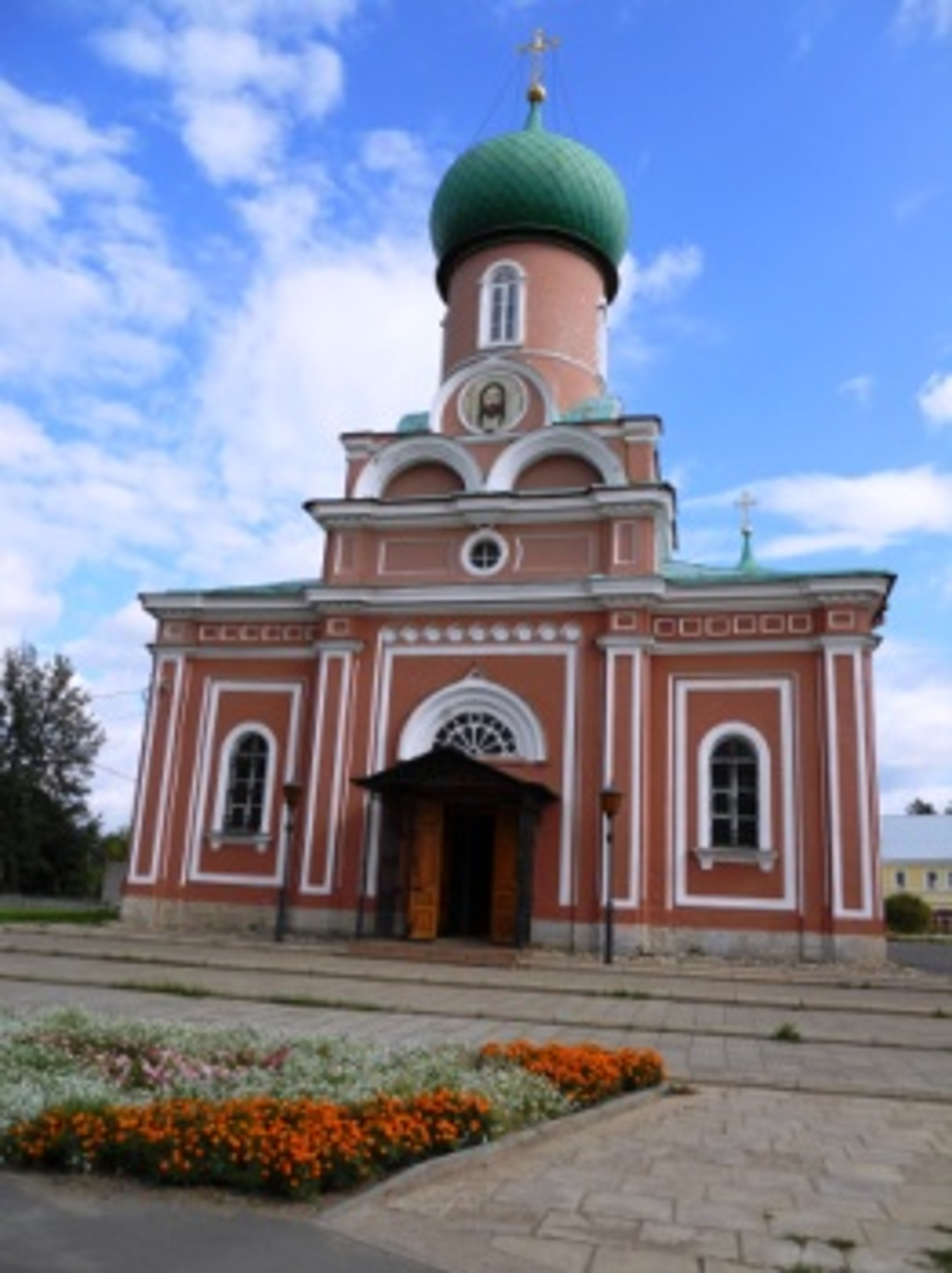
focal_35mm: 28
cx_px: 476
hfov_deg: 49.7
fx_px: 1028
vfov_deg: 63.5
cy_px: 636
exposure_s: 1/320
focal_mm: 5
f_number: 5.4
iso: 80
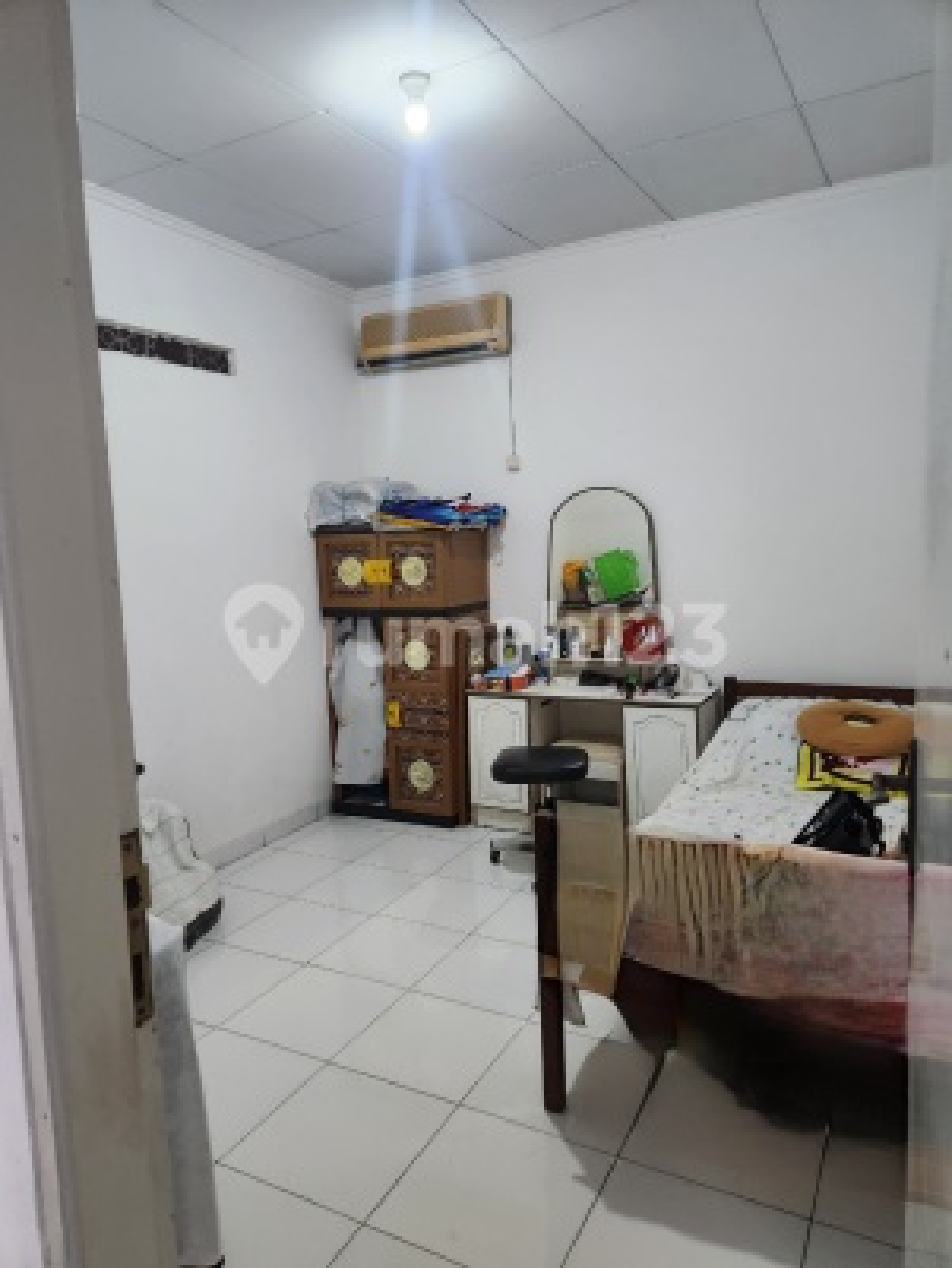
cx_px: 476
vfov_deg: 73.9
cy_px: 634
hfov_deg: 58.9
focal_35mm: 23
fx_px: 843
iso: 640
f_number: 1.8
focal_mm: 5.4
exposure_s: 1/100
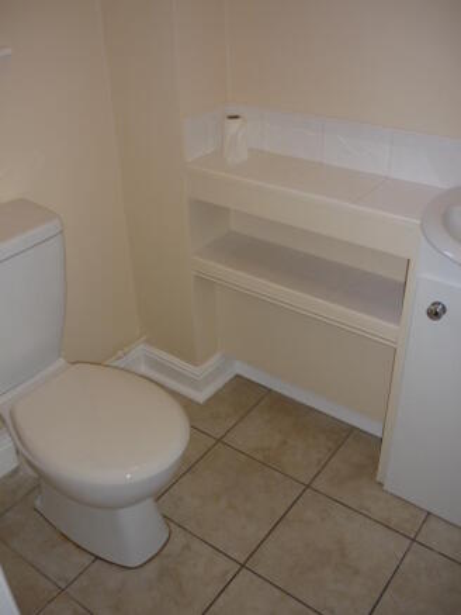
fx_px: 586
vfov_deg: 55.3
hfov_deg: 43.0
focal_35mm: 33
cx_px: 230
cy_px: 308
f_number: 2.8
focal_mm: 5.5
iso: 100
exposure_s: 1/30
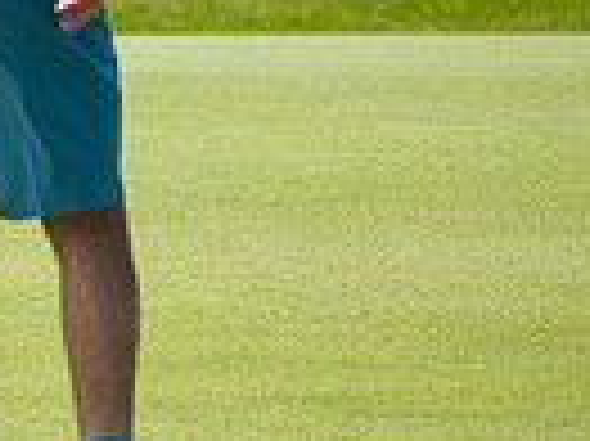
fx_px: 21694
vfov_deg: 1.2
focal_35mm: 1274
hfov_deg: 1.6
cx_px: -585
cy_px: -72
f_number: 6.3
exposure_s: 1/3200
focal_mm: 300
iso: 200
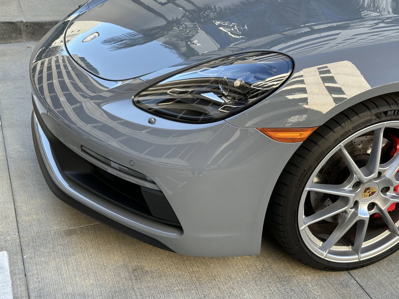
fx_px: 553
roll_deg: -5.0
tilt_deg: -27.8
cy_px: 150
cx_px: 200
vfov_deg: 30.3
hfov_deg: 39.7
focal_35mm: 48
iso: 64
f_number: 1.78
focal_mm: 6.86
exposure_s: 1/267
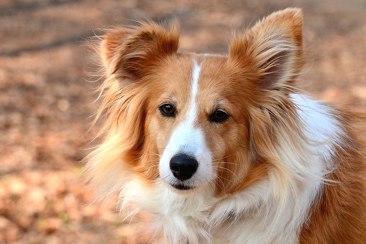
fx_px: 2058
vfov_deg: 6.8
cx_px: 183
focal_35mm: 202
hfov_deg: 10.2
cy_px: 122
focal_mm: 135
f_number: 9
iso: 200
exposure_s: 1/200
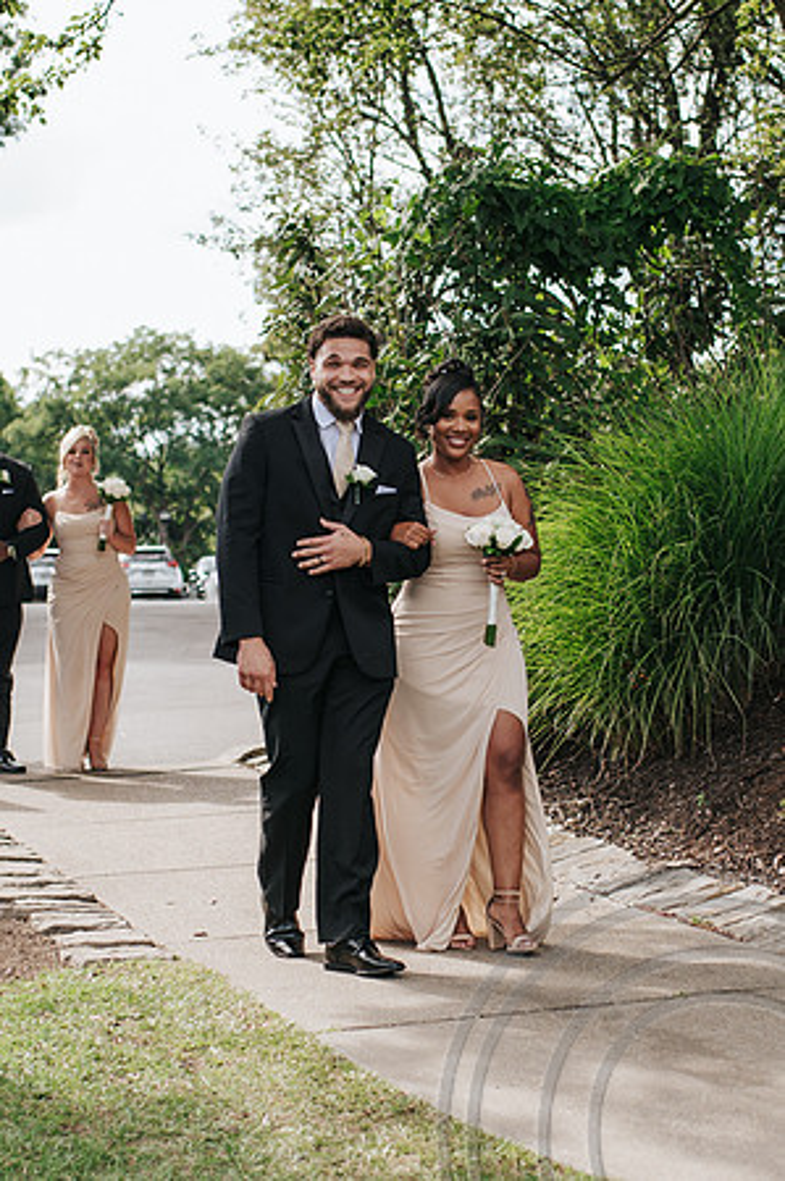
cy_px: 706
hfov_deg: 16.8
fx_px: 2653
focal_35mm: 81
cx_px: 485
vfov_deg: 25.1
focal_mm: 35
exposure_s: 1/1600
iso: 250
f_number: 2.8
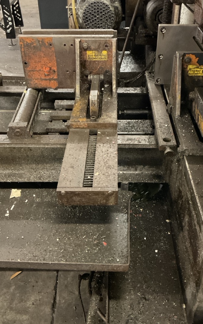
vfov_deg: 52.6
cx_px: 117
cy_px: 139
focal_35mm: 37
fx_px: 327
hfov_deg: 34.4
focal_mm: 3
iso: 500
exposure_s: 1/24
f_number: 1.8
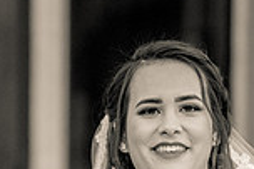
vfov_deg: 1.8
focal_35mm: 763
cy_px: 205
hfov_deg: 2.7
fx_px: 5378
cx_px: 62
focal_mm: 200
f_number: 2.8
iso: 1000
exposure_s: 1/500
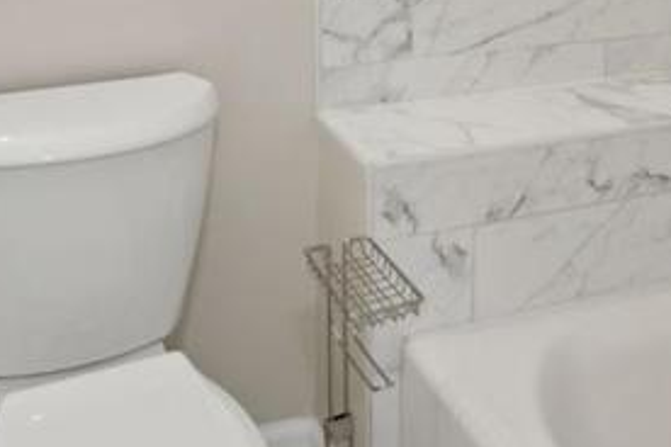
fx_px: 969
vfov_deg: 21.5
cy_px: -236
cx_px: 318
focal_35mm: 52
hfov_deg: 38.2
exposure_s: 1/20
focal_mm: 14
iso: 400
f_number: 8
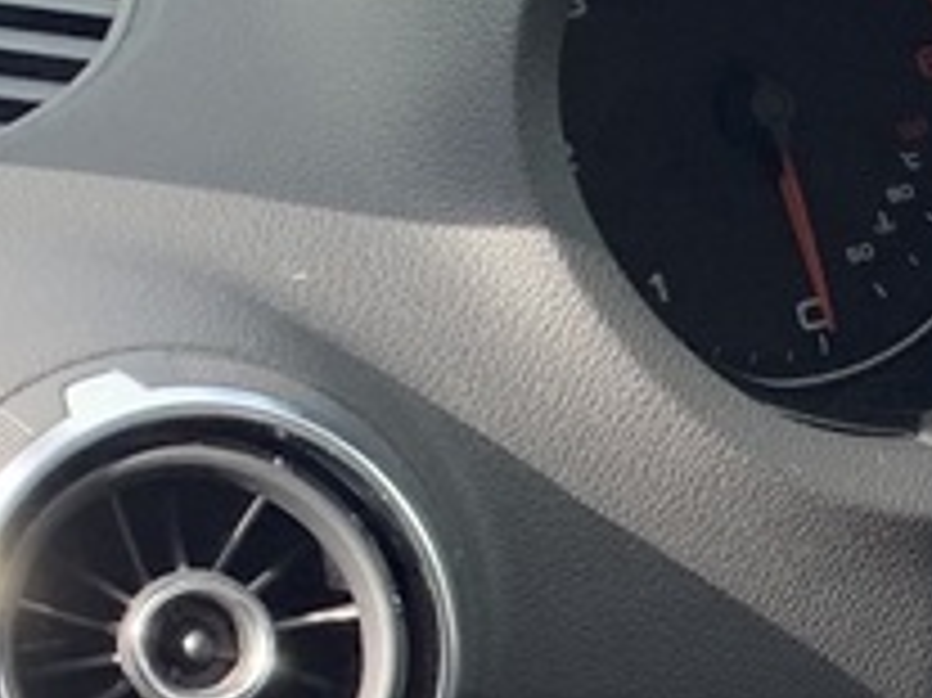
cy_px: 1157
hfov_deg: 9.8
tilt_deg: -36.3
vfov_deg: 8.0
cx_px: 2152
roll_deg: -2.0
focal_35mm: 181
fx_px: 4870
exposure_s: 1/159
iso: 25
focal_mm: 4.25
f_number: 1.8
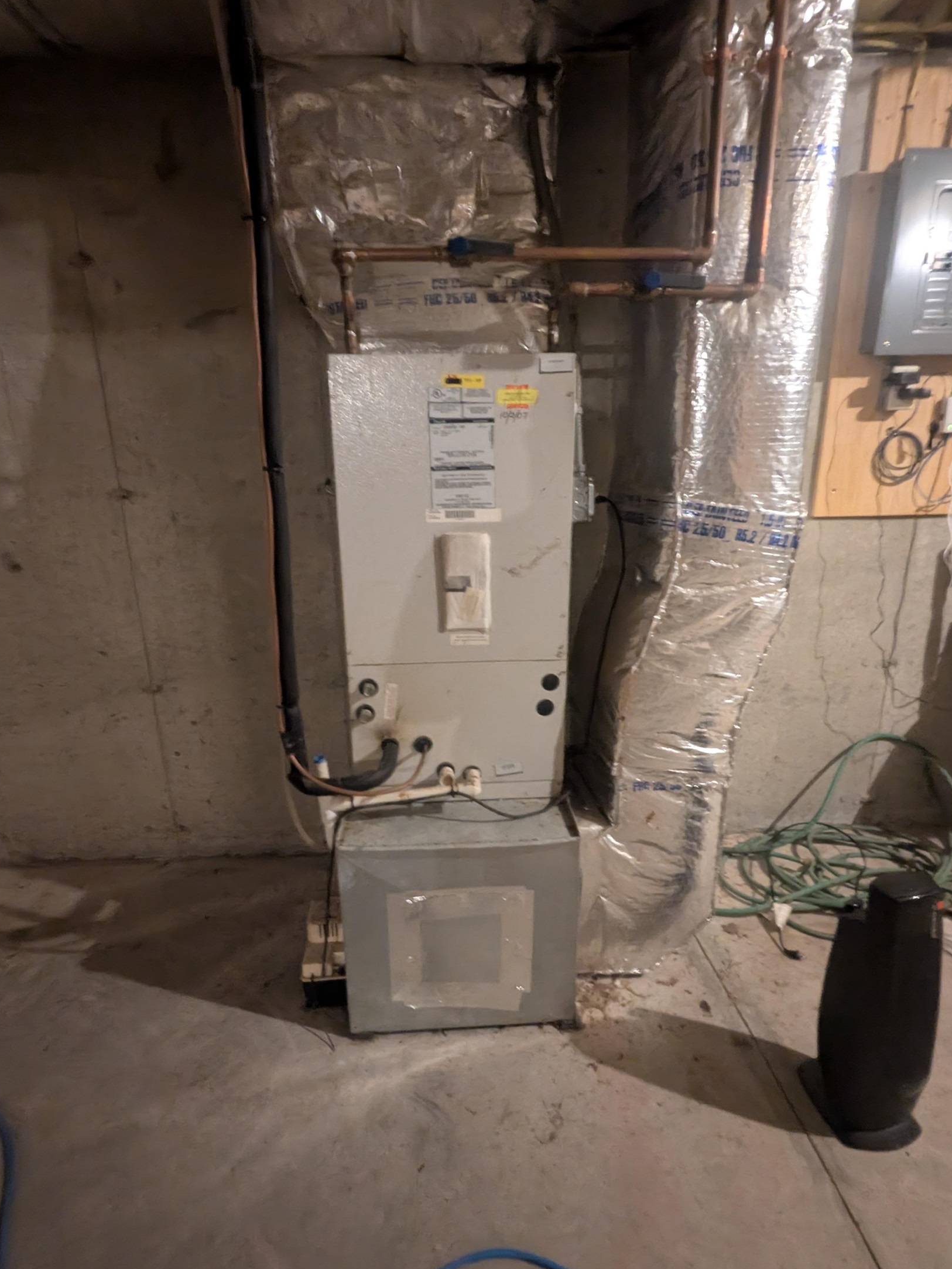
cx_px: 469
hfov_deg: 74.7
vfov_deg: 91.0
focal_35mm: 17
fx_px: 623
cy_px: 644
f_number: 2.2
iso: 1734
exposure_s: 1/24
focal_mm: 2.22
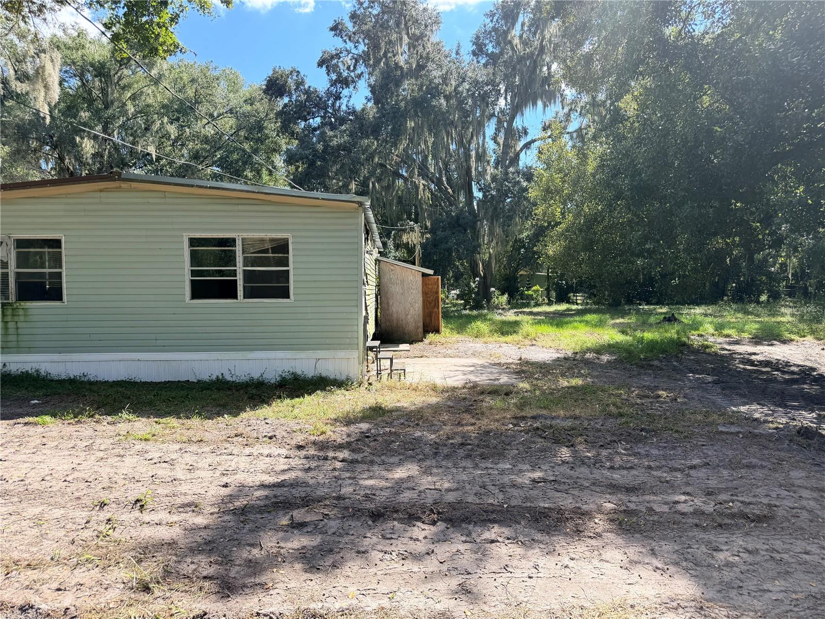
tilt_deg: -2.9
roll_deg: +0.8
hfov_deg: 71.6
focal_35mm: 24
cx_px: 412
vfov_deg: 56.8
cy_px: 310
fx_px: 572
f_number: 1.78
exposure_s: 1/1585
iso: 80
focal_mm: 6.76
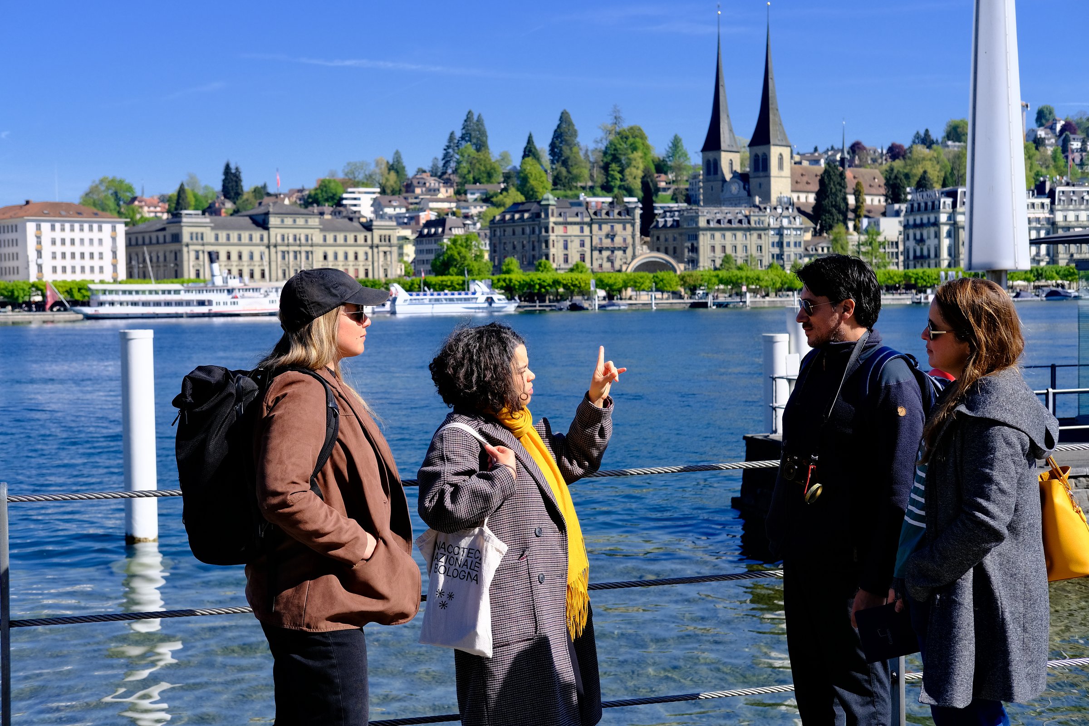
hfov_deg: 37.5
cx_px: 544
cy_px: 363
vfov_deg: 25.5
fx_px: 1603
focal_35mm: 53
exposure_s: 1/850
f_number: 5.6
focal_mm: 35
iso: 320
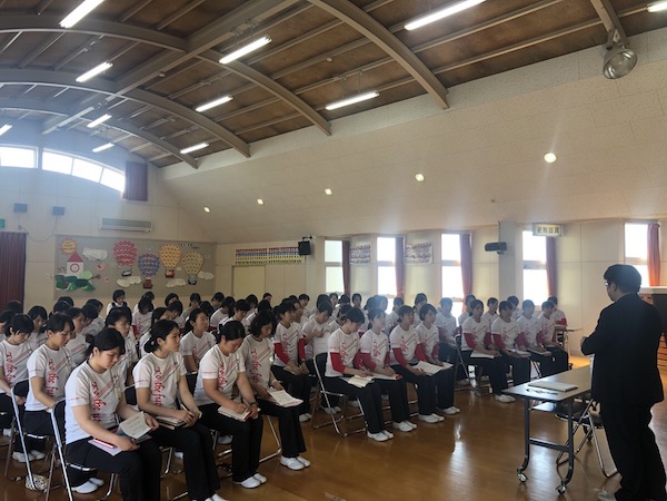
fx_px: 540
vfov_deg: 49.7
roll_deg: +0.4
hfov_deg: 63.4
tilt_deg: +2.8
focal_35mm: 28
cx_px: 334
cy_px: 250
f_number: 1.8
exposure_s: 1/120
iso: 50
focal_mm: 4
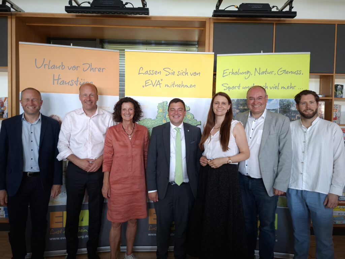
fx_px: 229
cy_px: 130
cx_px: 172
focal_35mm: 23
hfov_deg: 73.9
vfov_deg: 58.9
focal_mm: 5.54
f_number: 1.8
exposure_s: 1/50
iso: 320
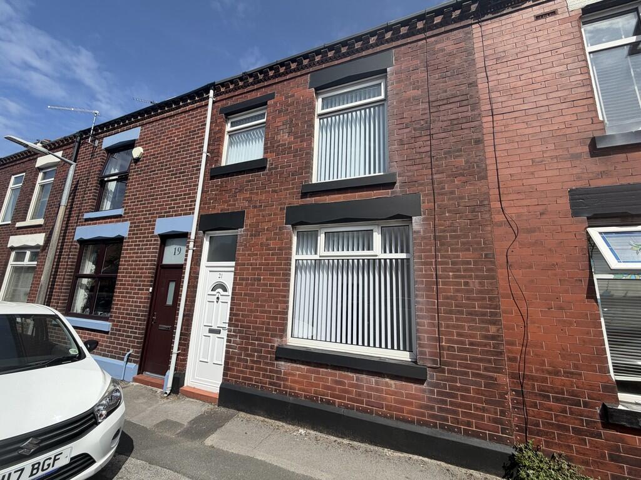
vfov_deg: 85.7
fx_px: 259
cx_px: 320
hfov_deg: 102.1
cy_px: 240
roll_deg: -2.2
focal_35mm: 14
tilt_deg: +10.7
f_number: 2.2
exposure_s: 1/876
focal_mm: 2.22
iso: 20
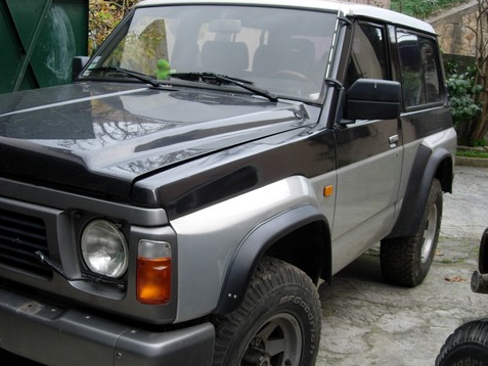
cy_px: 215
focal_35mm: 47
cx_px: 215
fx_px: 663
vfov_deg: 30.8
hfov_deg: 40.4
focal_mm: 7.8
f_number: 2.8
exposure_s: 1/98.7
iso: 64
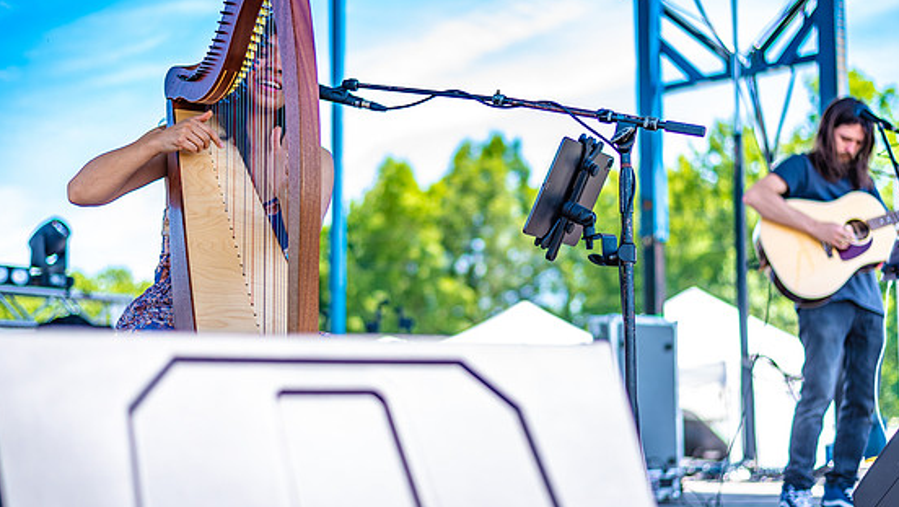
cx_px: 466
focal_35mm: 55
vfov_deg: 21.9
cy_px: 254
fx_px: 1312
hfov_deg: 37.8
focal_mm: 50
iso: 100
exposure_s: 1/640
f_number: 2
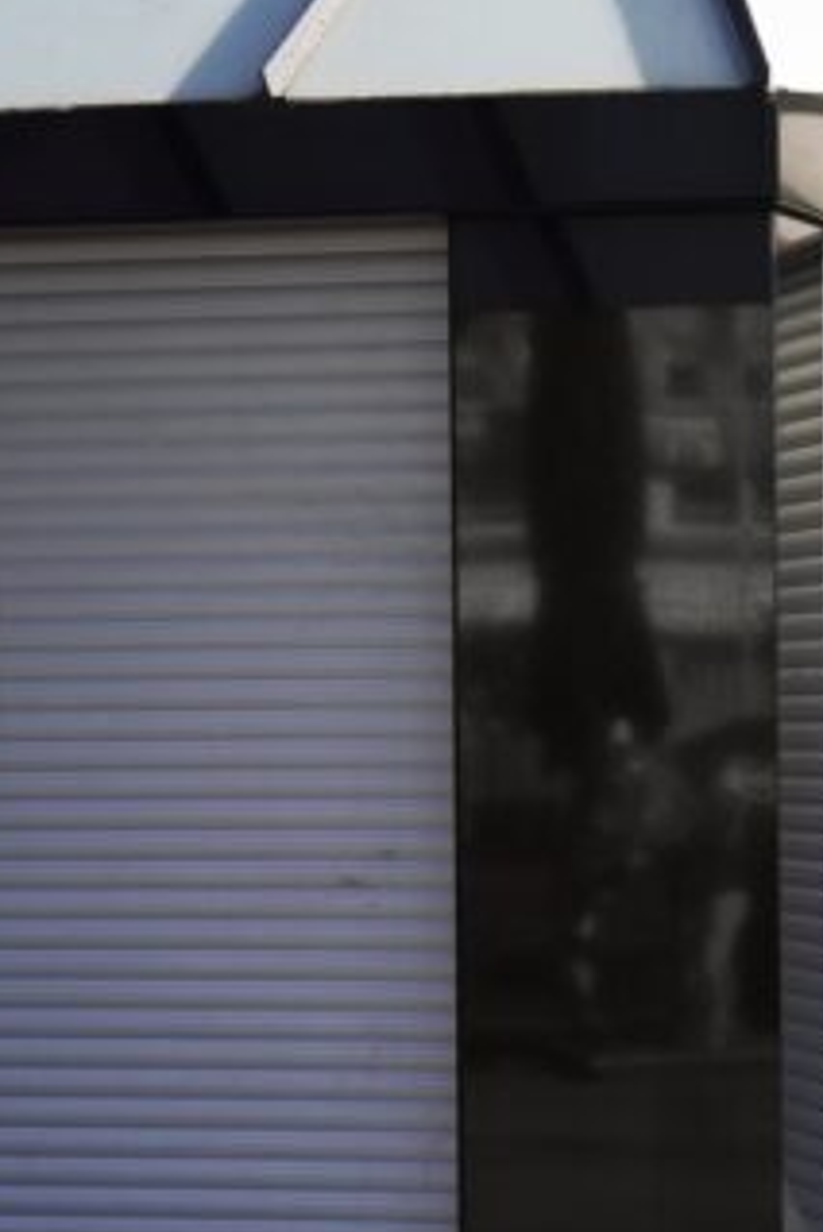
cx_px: 1209
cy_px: 821
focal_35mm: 119
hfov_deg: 11.1
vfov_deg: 17.2
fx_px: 4077
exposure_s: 1/125
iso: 100
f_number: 8
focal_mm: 39
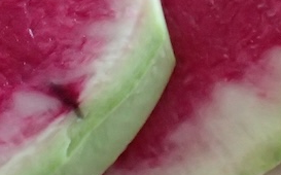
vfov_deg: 9.1
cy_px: -105
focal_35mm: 140
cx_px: 138
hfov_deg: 14.9
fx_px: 1071
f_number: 2.3
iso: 800
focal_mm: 5.5
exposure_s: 1/100
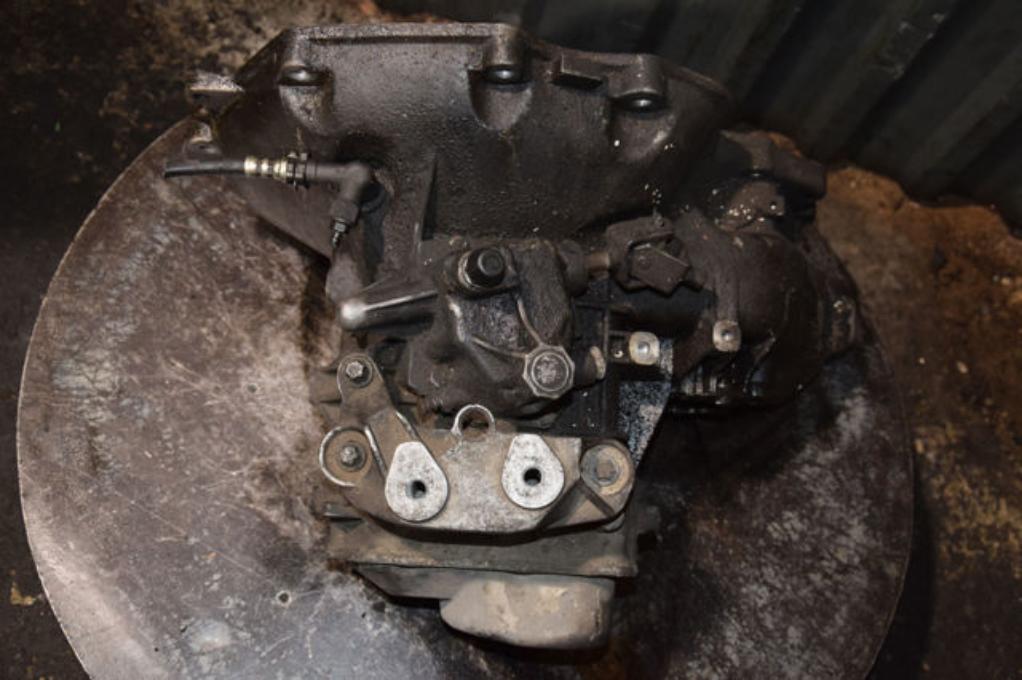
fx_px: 1107
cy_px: 340
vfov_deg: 34.2
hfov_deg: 49.6
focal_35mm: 39
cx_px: 511
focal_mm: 26
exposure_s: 1/60
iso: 800
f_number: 5
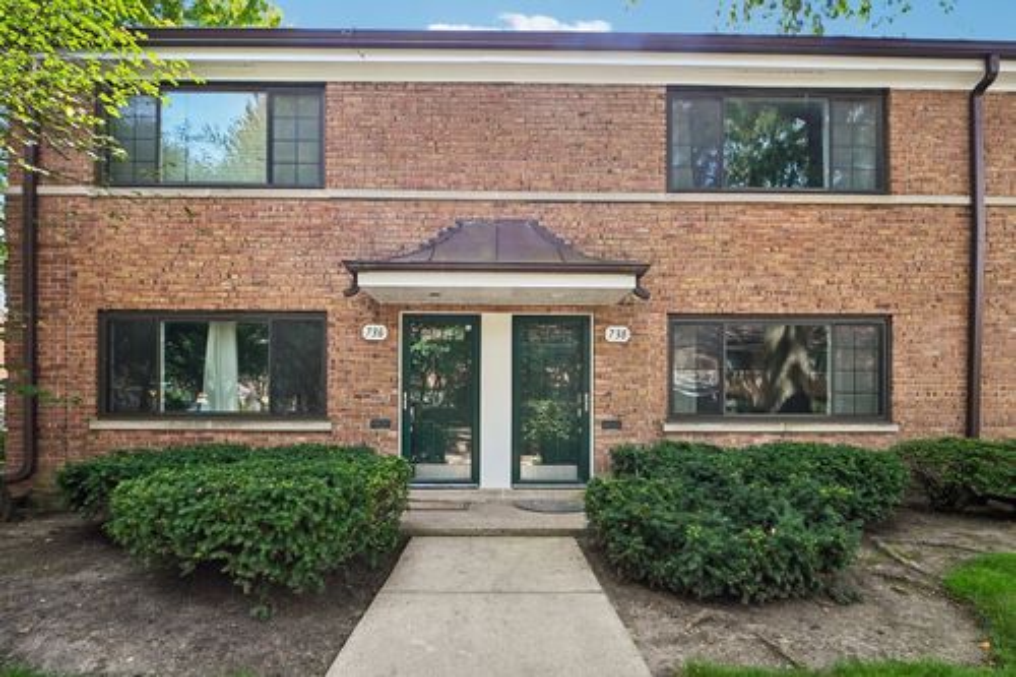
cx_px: 508
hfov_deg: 96.8
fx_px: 451
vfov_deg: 73.7
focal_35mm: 16
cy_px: 338
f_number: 13
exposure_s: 1/30
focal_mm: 16
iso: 400
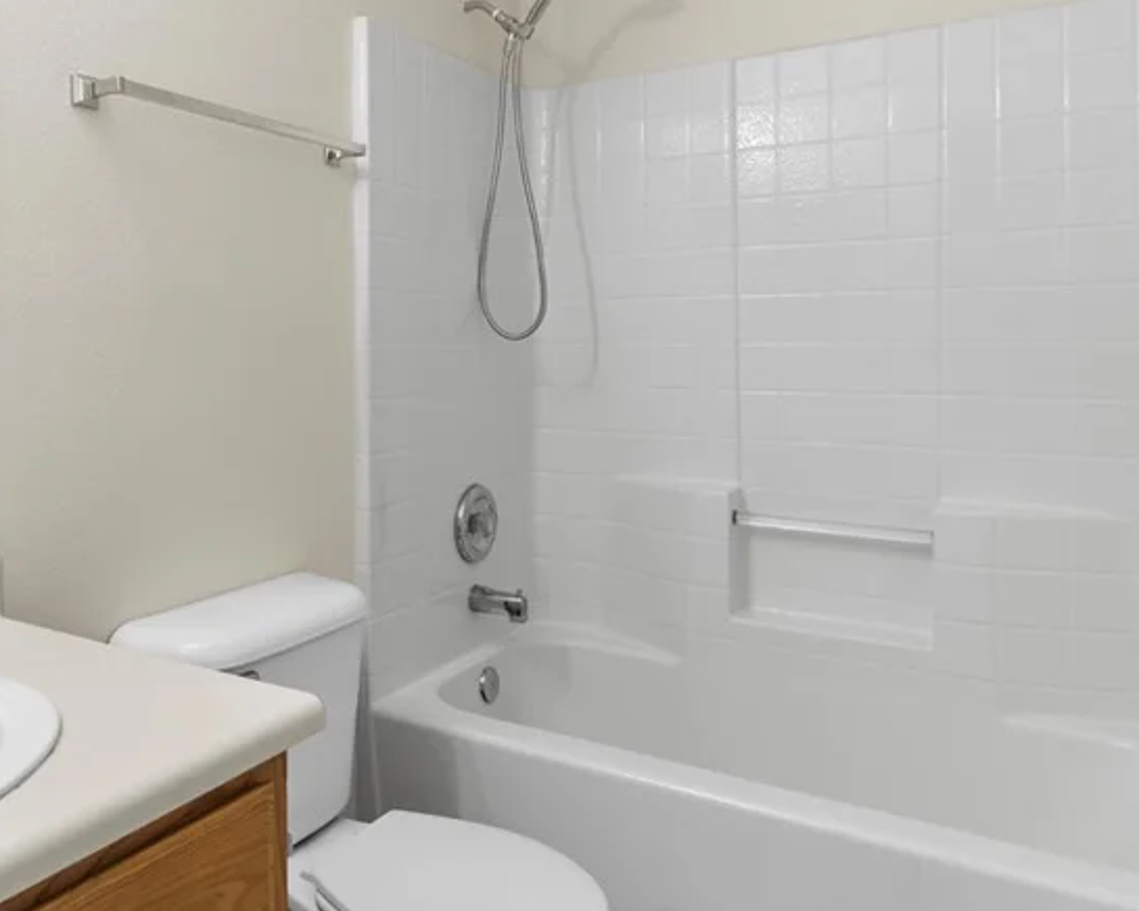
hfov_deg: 56.6
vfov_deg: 48.1
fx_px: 1011
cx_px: 324
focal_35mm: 30
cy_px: 346
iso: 400
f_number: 8
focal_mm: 17
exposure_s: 1/40
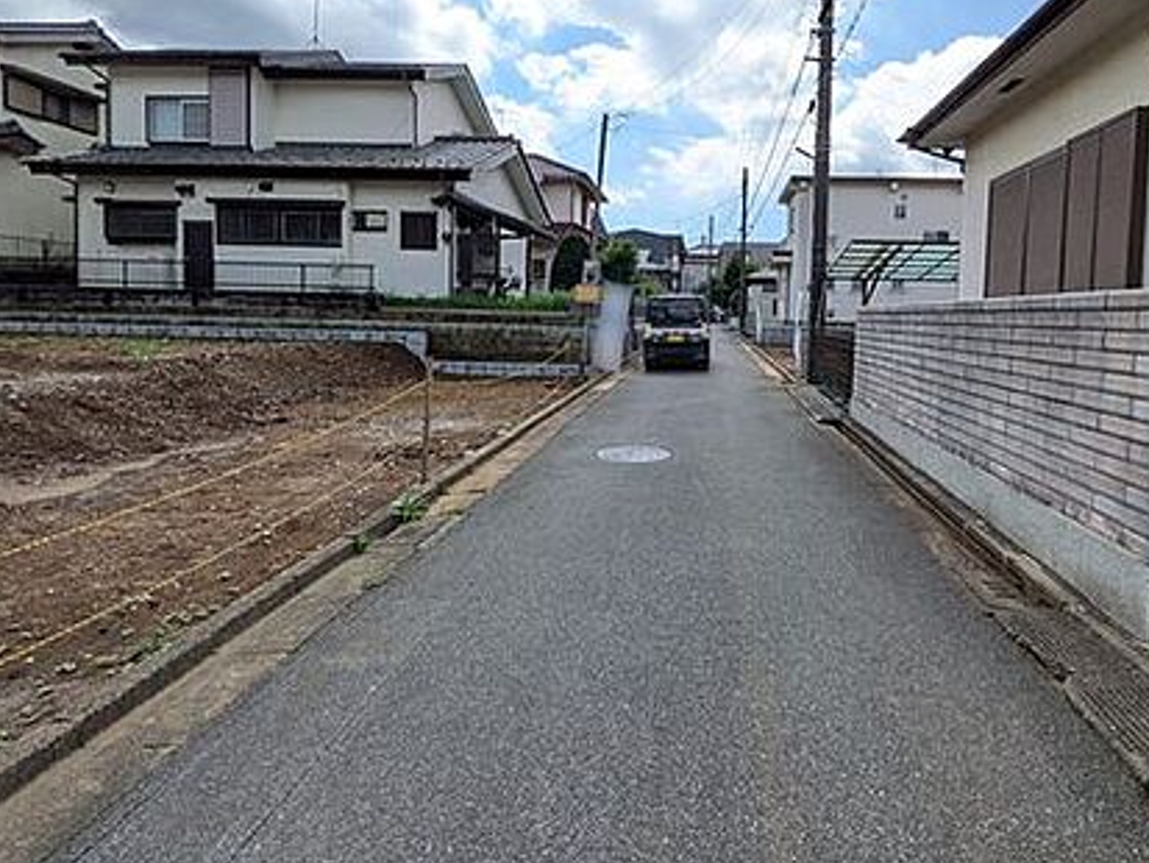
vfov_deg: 63.0
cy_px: 352
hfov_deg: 78.3
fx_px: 697
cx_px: 670
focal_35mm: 21
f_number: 2.2
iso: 51
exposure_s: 1/2237
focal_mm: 1.83
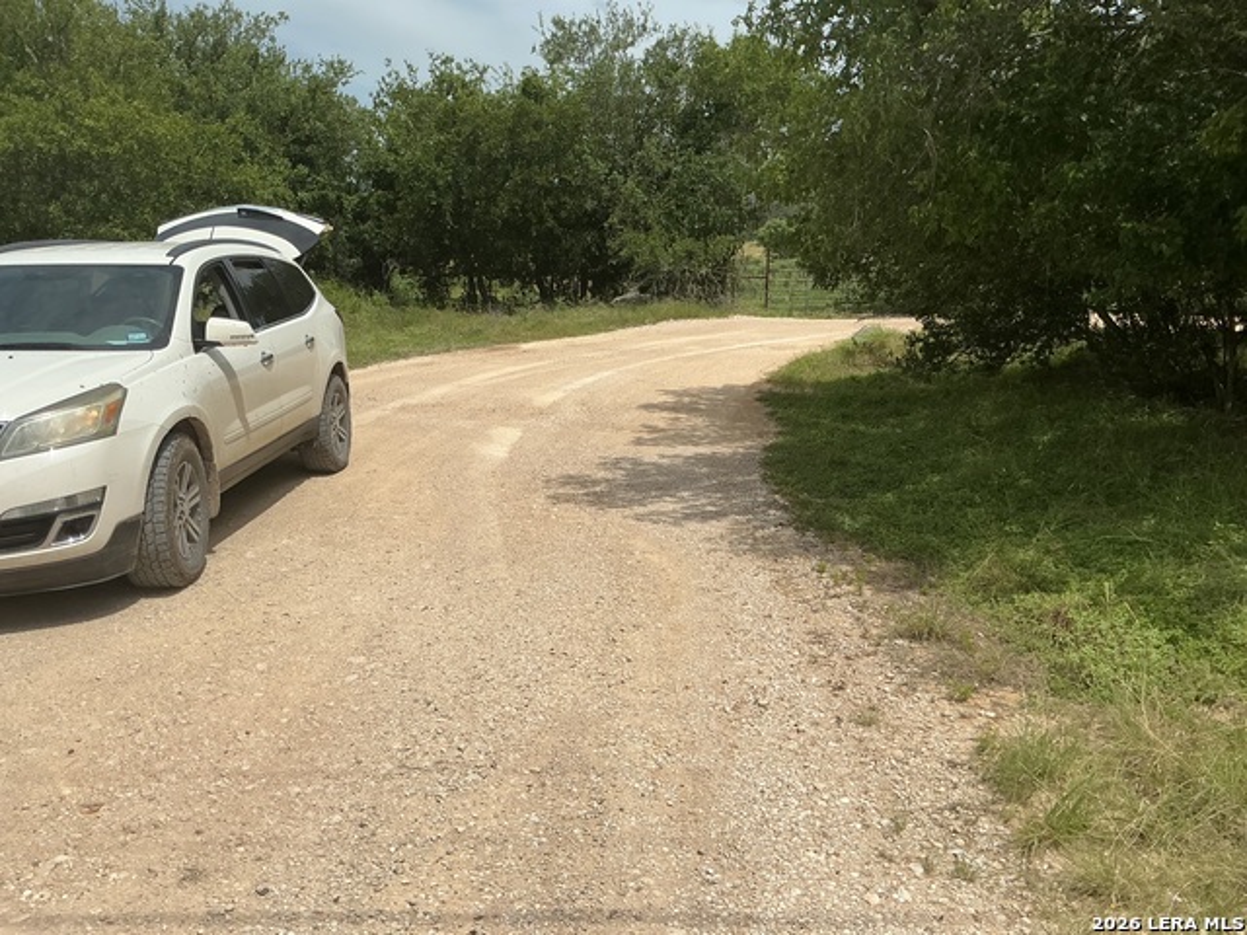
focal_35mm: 29
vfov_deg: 48.2
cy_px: 468
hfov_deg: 61.7
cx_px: 624
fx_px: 1045
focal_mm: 3
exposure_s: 1/3788
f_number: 1.8
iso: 25
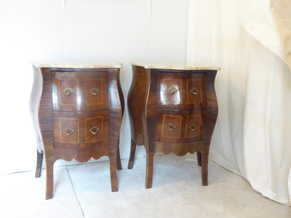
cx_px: 146
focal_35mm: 33
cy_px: 109
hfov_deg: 55.4
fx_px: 277
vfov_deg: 42.9
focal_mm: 5.8
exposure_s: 1/8
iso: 400
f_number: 3.6
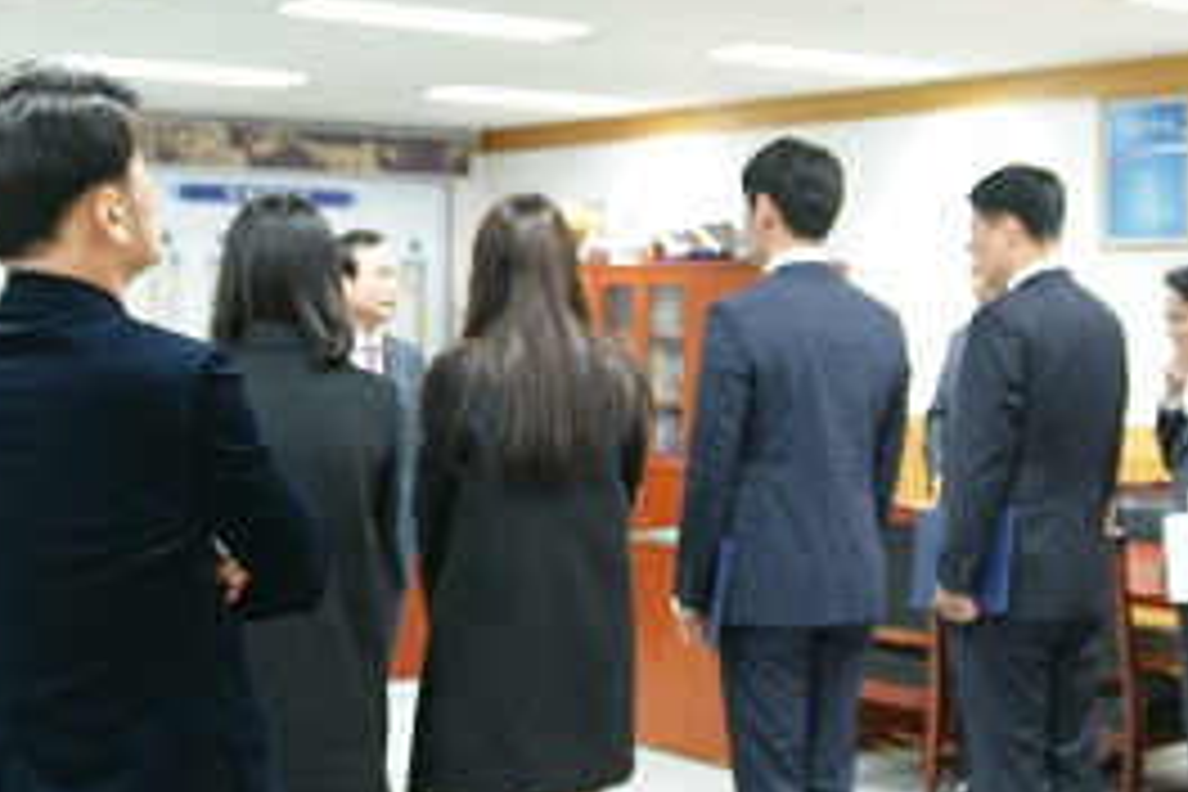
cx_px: 513
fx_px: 2178
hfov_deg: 30.5
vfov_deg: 20.6
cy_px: 382
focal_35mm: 66
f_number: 2.8
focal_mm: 20
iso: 400
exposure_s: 1/15
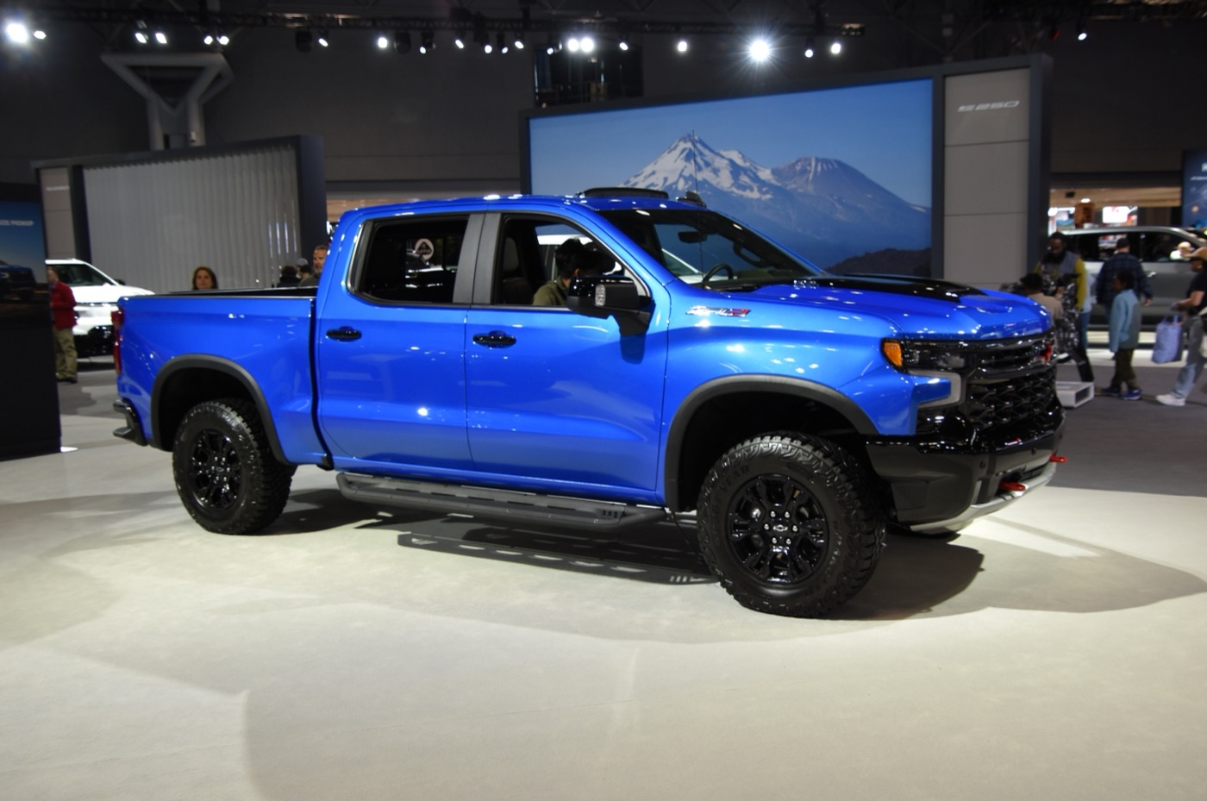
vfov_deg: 38.2
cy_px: 400
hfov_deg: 55.2
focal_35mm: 34
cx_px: 604
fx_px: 1155
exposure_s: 1/80
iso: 400
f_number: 4.5
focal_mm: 23
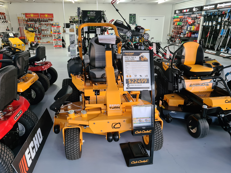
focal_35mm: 27
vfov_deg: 51.4
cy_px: 88
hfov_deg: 65.3
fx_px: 180
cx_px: 112
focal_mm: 5.4
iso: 320
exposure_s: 1/50
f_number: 1.8
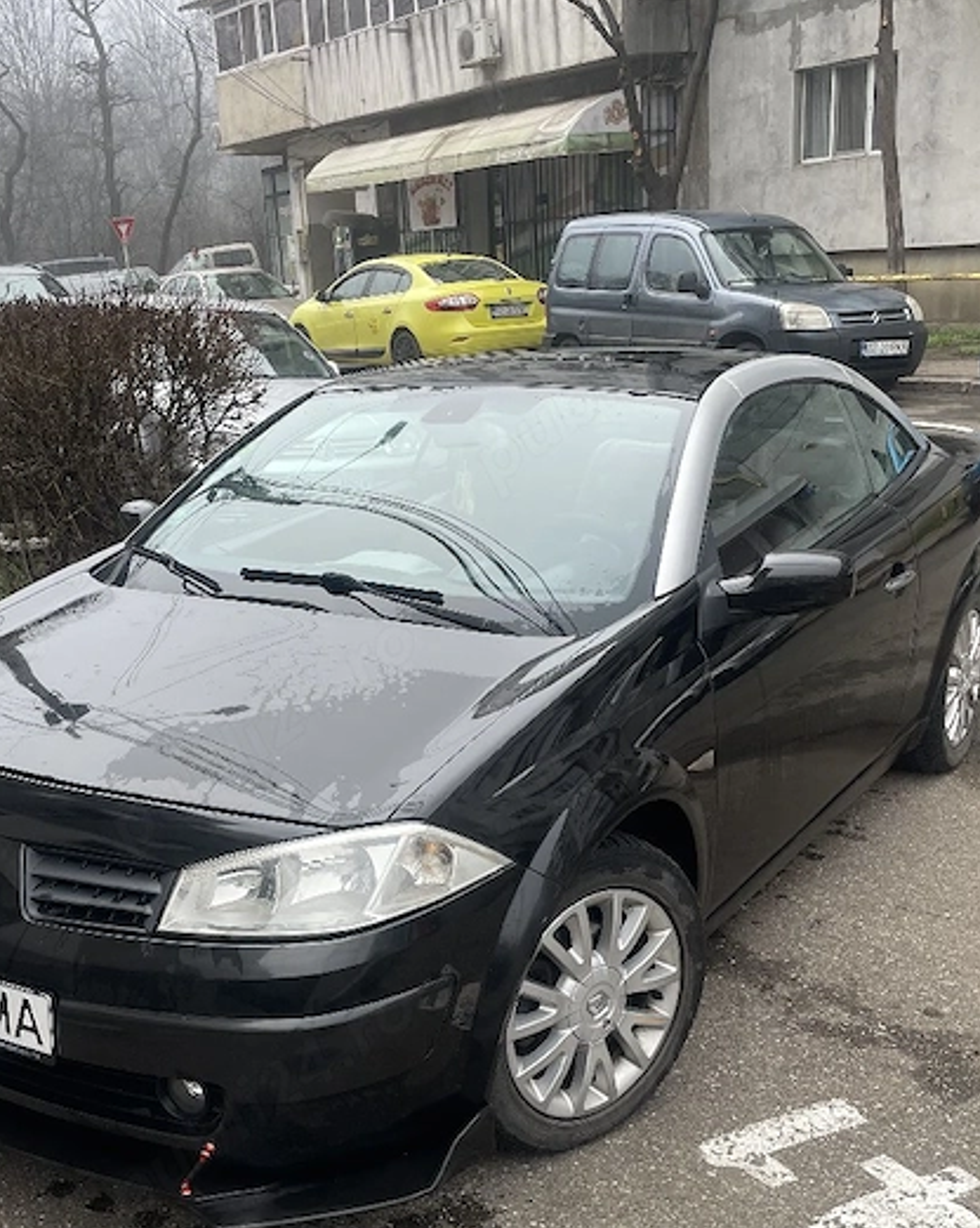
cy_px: 792
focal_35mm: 39
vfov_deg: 46.3
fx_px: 1416
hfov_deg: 37.9
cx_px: 356
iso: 32
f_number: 1.6
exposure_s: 1/556
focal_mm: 4.2
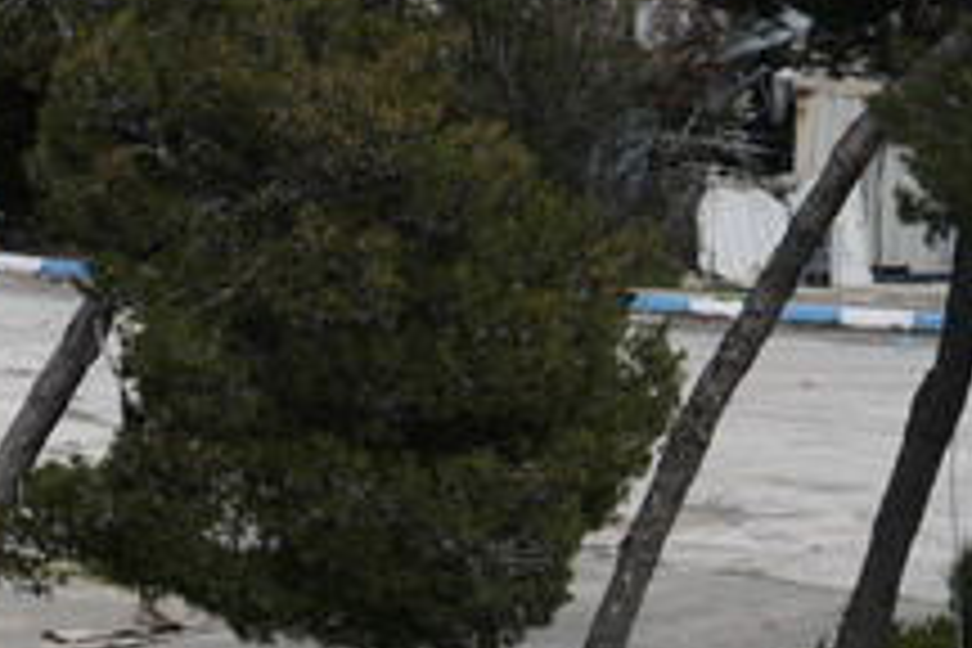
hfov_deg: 4.9
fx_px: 11393
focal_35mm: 422
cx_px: -212
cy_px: 1429
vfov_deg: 3.2
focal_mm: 89
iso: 200
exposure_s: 1/5000
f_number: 2.8
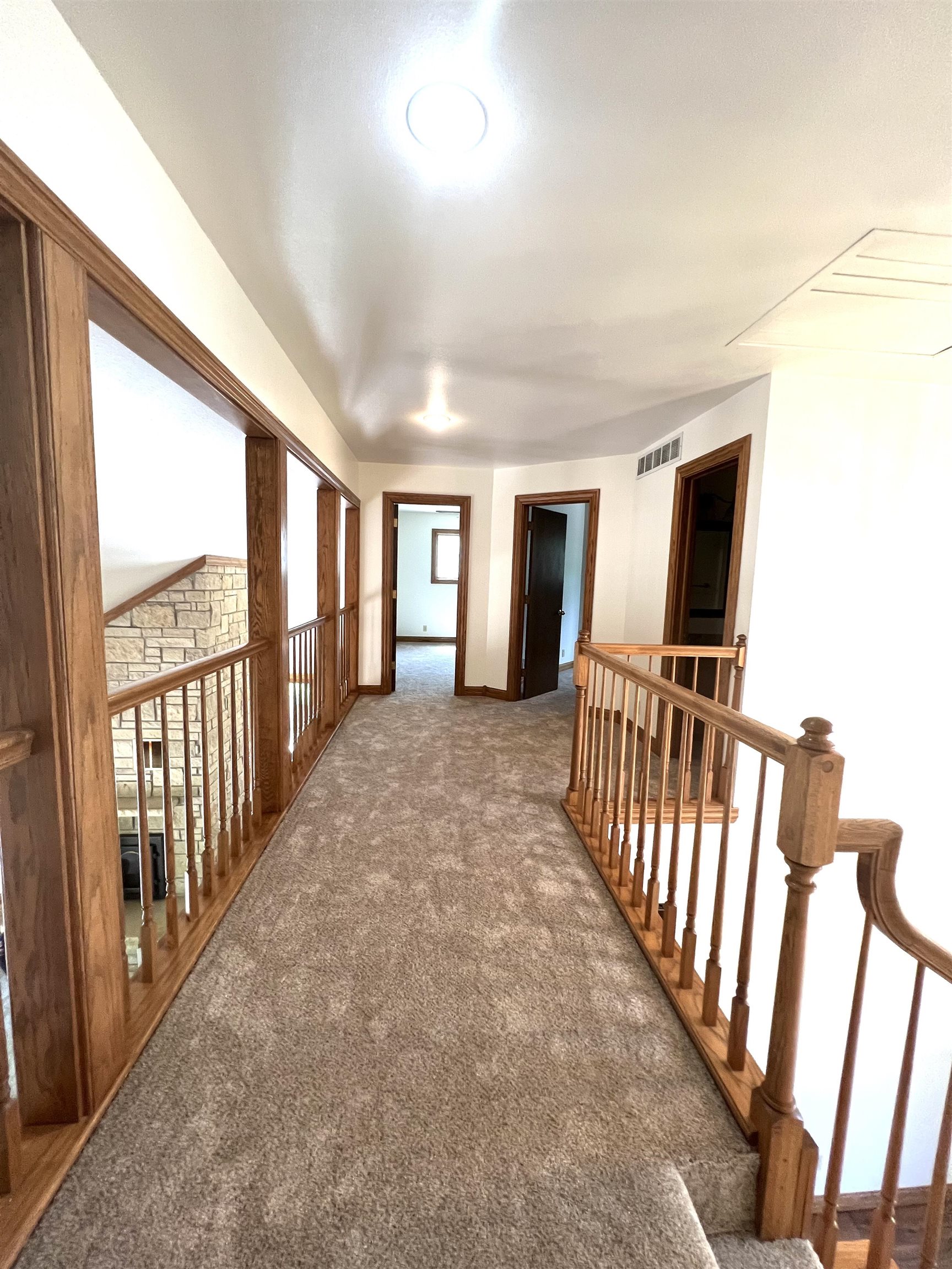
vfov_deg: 106.2
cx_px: 476
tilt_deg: -7.5
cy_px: 634
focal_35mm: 13
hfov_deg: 89.9
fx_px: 477
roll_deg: -3.2
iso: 250
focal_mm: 1.57
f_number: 1.8
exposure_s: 1/120
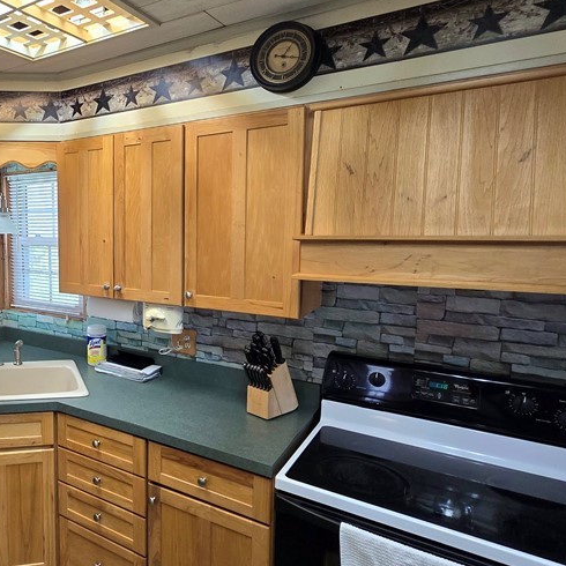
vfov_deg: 65.0
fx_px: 444
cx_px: 61
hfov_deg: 56.5
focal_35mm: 24
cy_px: 270
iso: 200
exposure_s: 1/60.2
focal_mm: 2.2
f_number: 2.2
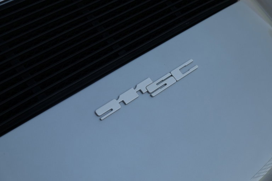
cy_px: 90
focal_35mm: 59
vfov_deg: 23.0
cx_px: 136
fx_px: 446
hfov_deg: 33.9
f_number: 4.5
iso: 200
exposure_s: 1/140
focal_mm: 39
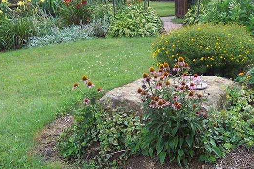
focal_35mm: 74
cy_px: 45
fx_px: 522
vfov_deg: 18.3
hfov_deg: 27.3
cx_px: 156
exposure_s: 1/350
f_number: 2.8
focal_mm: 8
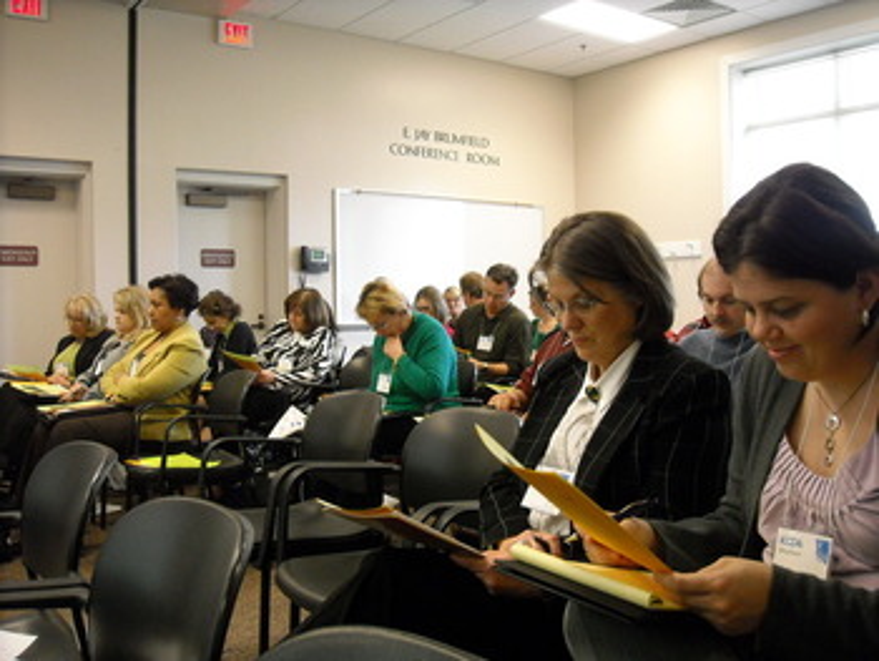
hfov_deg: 52.6
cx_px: 440
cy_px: 330
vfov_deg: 40.7
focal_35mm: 35
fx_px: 889
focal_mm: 5.7
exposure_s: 1/42
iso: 400
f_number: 2.8
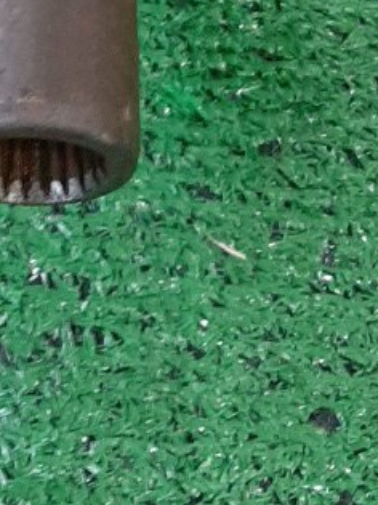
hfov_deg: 12.2
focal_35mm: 119
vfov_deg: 14.8
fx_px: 1734
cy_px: -348
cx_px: -43
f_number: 1.7
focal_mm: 3.93
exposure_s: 1/33
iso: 200
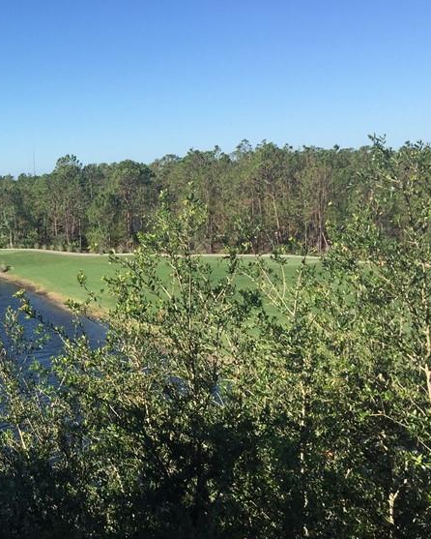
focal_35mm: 52
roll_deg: +3.3
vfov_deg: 36.0
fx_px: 829
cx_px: -39
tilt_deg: -5.6
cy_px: 261
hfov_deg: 26.9
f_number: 2.2
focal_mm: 4.15
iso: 32
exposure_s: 1/1647
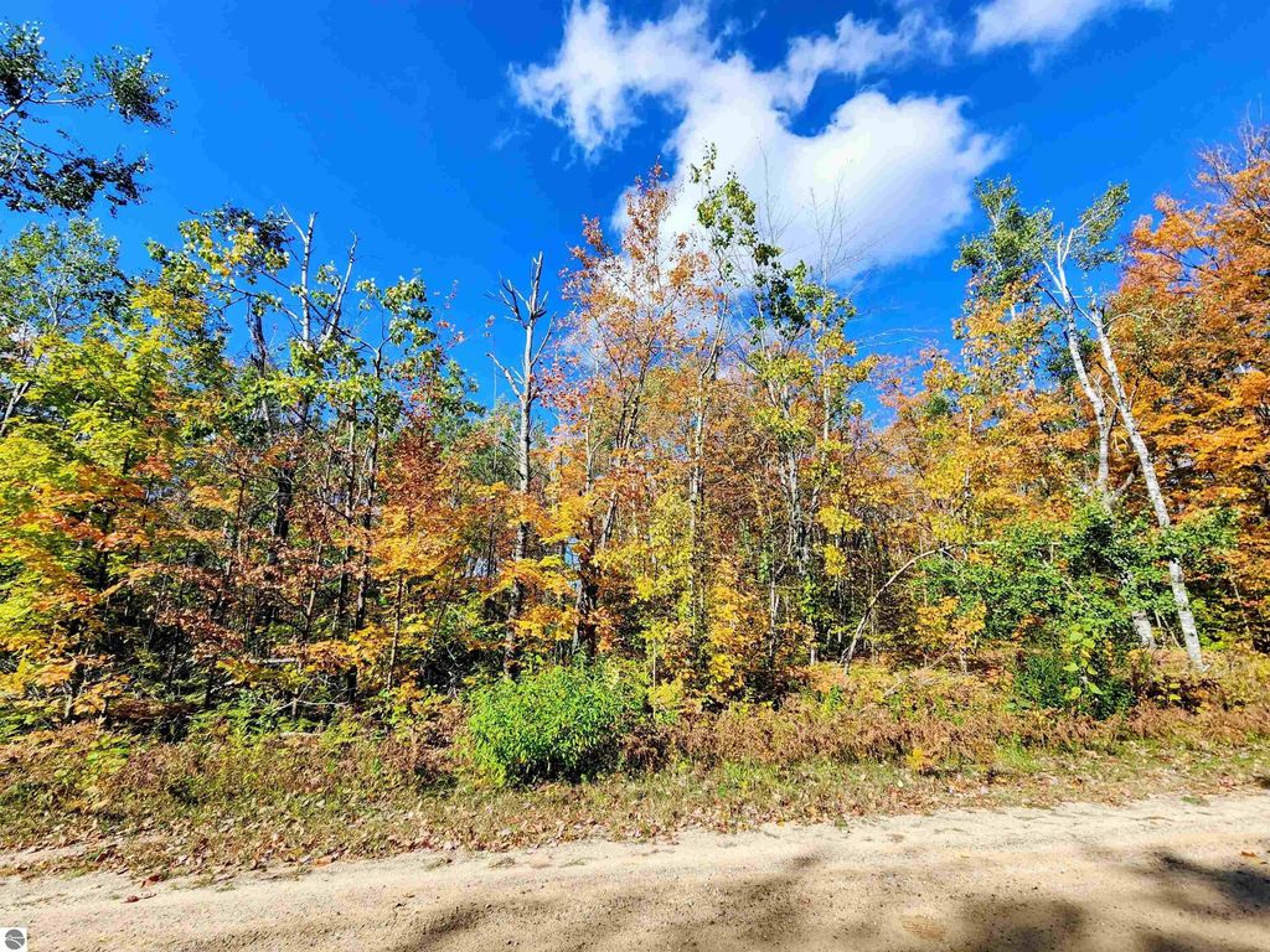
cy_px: 476
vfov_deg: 89.9
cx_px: 635
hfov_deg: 106.2
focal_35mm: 13
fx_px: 477
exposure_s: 1/1384
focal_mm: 2.2
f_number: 2.2
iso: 50
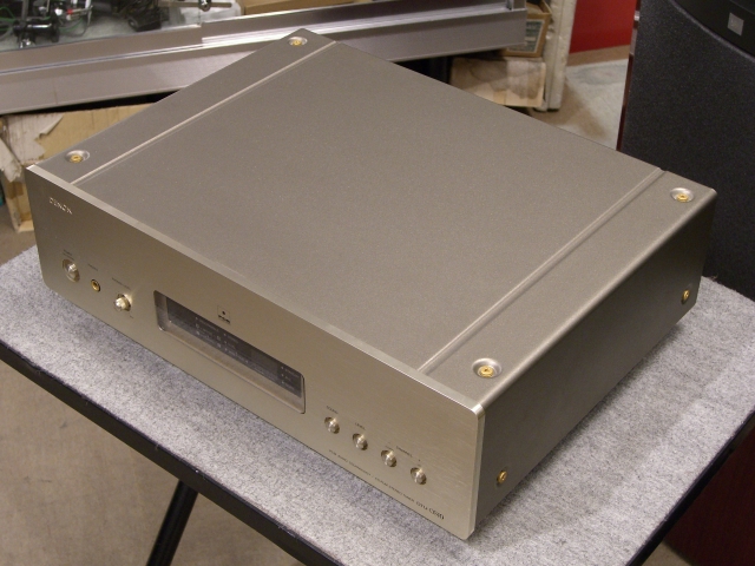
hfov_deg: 33.8
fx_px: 1243
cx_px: 378
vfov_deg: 25.7
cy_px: 283
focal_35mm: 57
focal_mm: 11.8
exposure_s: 1/15
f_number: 3.6
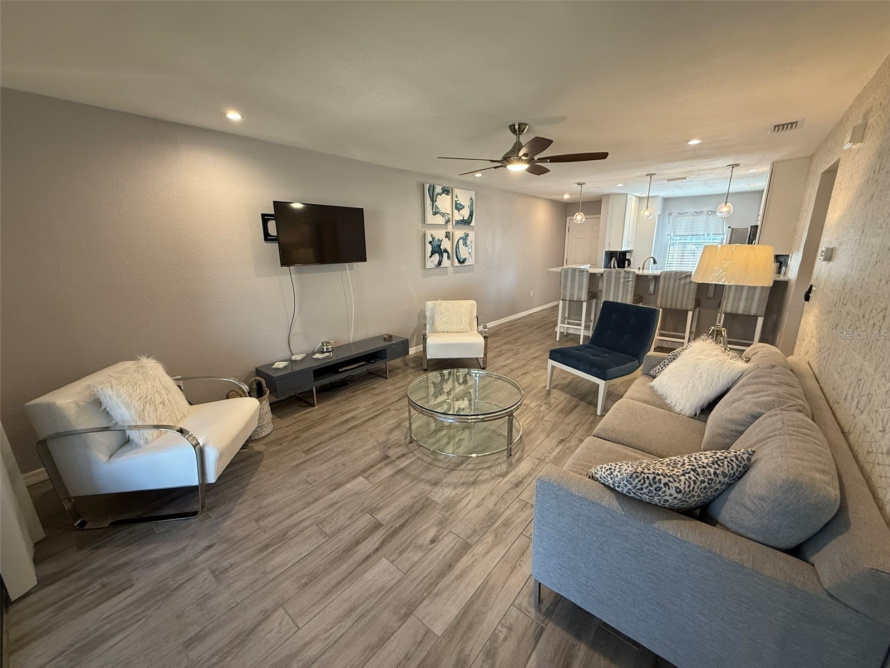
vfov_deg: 85.7
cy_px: 334
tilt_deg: -14.0
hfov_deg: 102.1
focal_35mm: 14
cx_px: 445
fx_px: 360
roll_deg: +0.0
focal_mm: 2.22
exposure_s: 1/60
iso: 200
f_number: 2.2
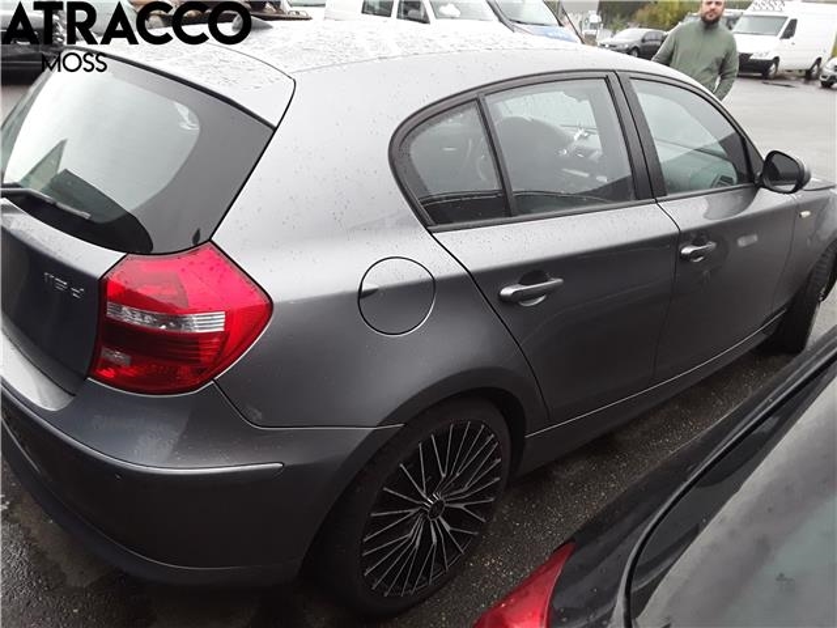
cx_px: 418
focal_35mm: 28
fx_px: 677
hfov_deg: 63.4
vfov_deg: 49.7
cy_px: 314
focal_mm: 2.91
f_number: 1.9
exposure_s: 1/50
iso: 125
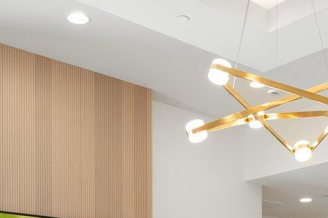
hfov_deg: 29.8
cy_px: 331
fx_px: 610
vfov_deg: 18.0
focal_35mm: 67
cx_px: 223
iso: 1000
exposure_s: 1/15
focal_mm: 16
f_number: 8
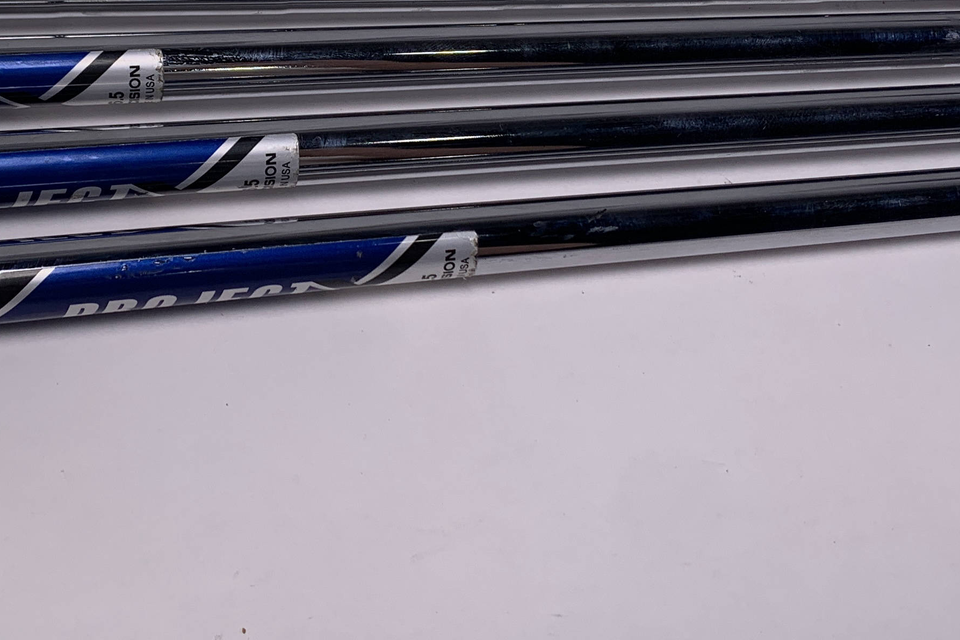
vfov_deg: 21.8
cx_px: 328
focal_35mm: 61
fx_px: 1627
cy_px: 82
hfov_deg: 32.6
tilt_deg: -56.0
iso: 25
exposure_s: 1/450
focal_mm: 4.25
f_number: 1.8
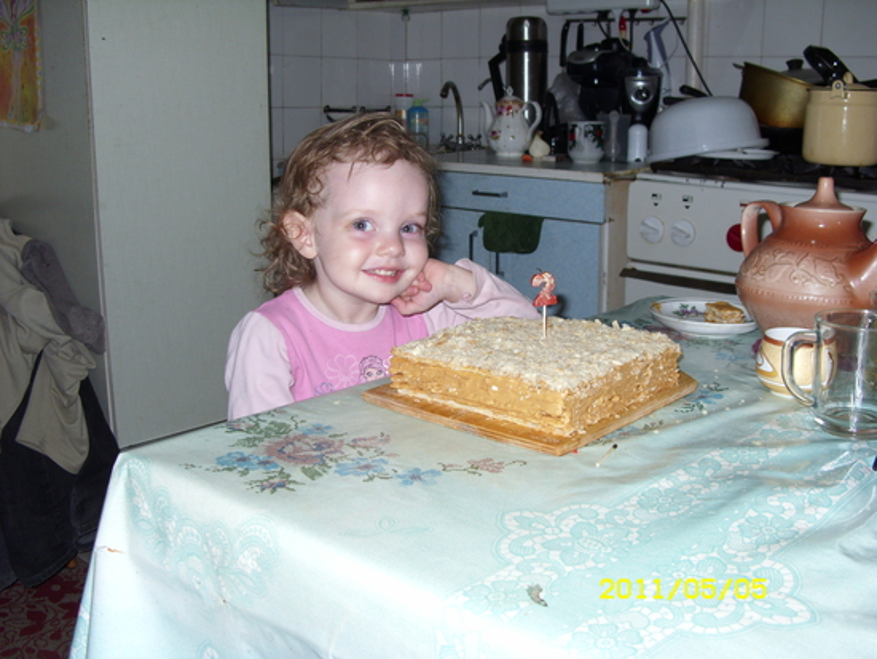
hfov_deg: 49.0
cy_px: 330
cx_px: 438
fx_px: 963
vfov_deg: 37.7
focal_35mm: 38
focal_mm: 6.3
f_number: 2.8
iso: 50
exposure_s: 1/30
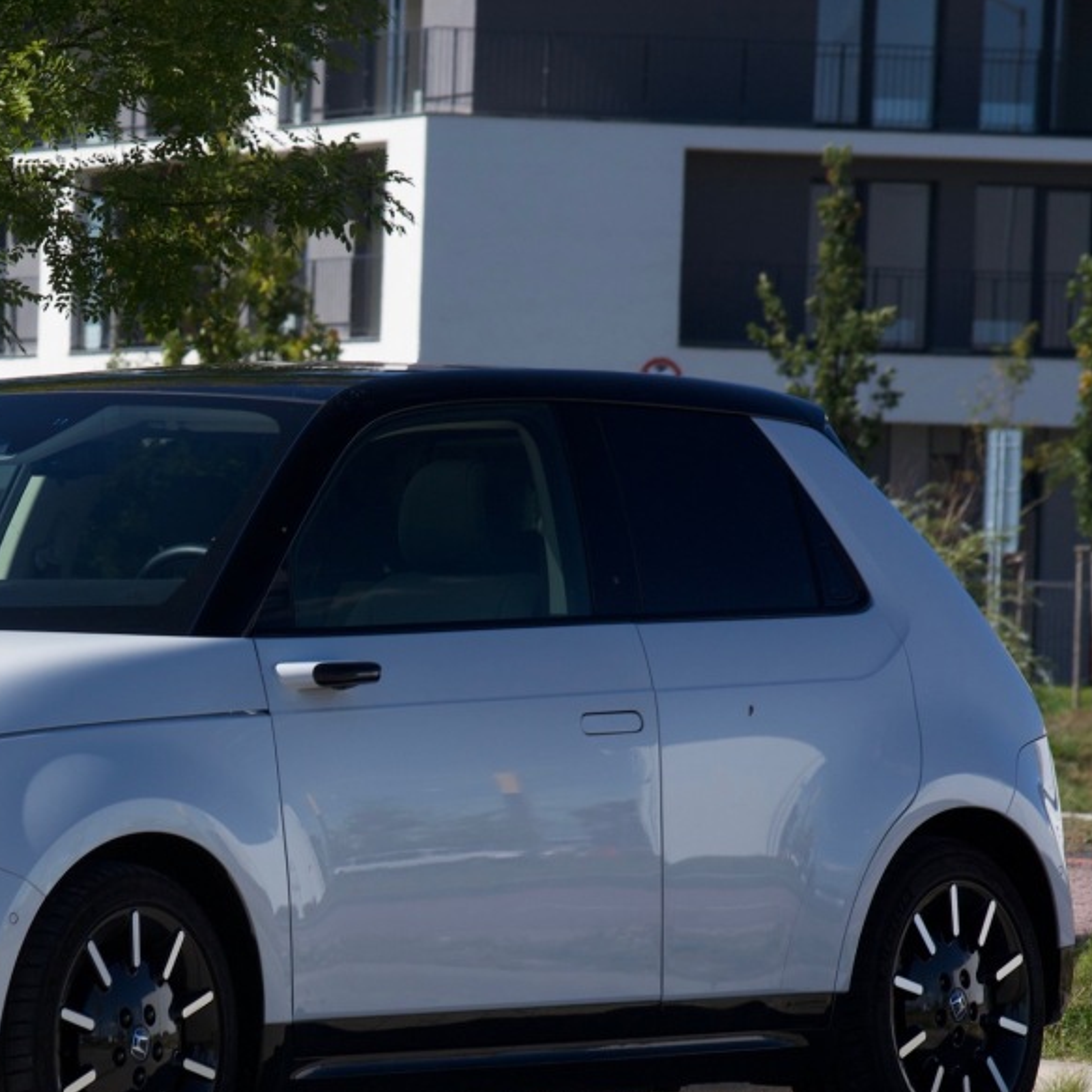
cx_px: 181
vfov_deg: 6.1
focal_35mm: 288
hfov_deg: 6.1
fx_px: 10279
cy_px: 746
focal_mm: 110
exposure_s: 1/320
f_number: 9
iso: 100
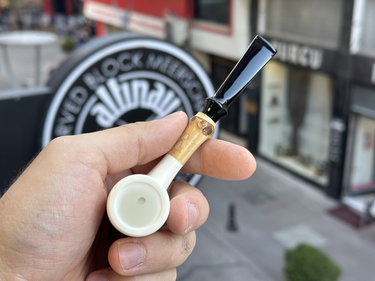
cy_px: 140
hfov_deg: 39.7
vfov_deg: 30.3
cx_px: 188
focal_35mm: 48
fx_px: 520
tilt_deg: -20.5
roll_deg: +0.6
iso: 50
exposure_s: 1/100
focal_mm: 6.86
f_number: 1.78
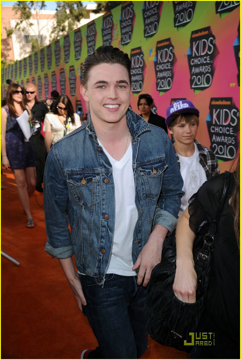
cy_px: 180
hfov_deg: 28.1
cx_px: 120
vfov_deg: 41.1
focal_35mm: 48
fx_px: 481
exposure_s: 1/250
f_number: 8
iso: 320
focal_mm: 48
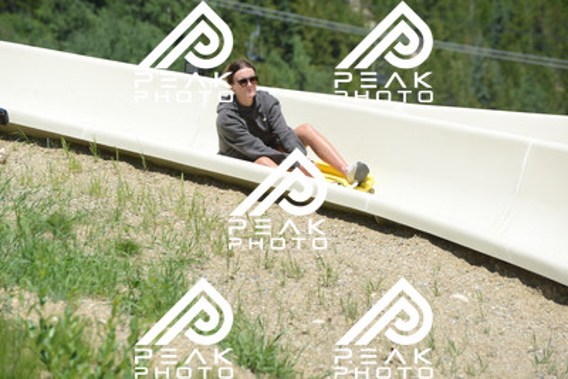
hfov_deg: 10.5
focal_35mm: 195
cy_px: 190
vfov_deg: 7.0
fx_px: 3078
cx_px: 284
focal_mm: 195
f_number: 6.3
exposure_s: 1/1250
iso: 450
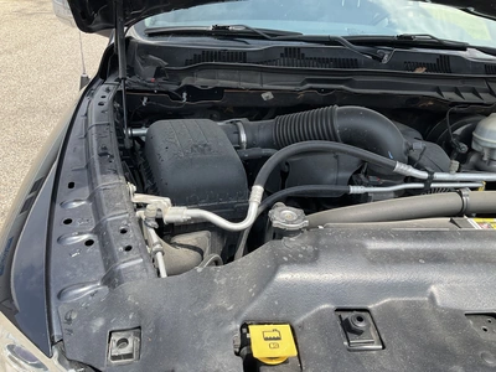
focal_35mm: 29
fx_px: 416
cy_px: 186
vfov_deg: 48.2
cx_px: 248
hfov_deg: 61.7
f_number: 1.8
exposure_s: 1/912
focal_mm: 3
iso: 25
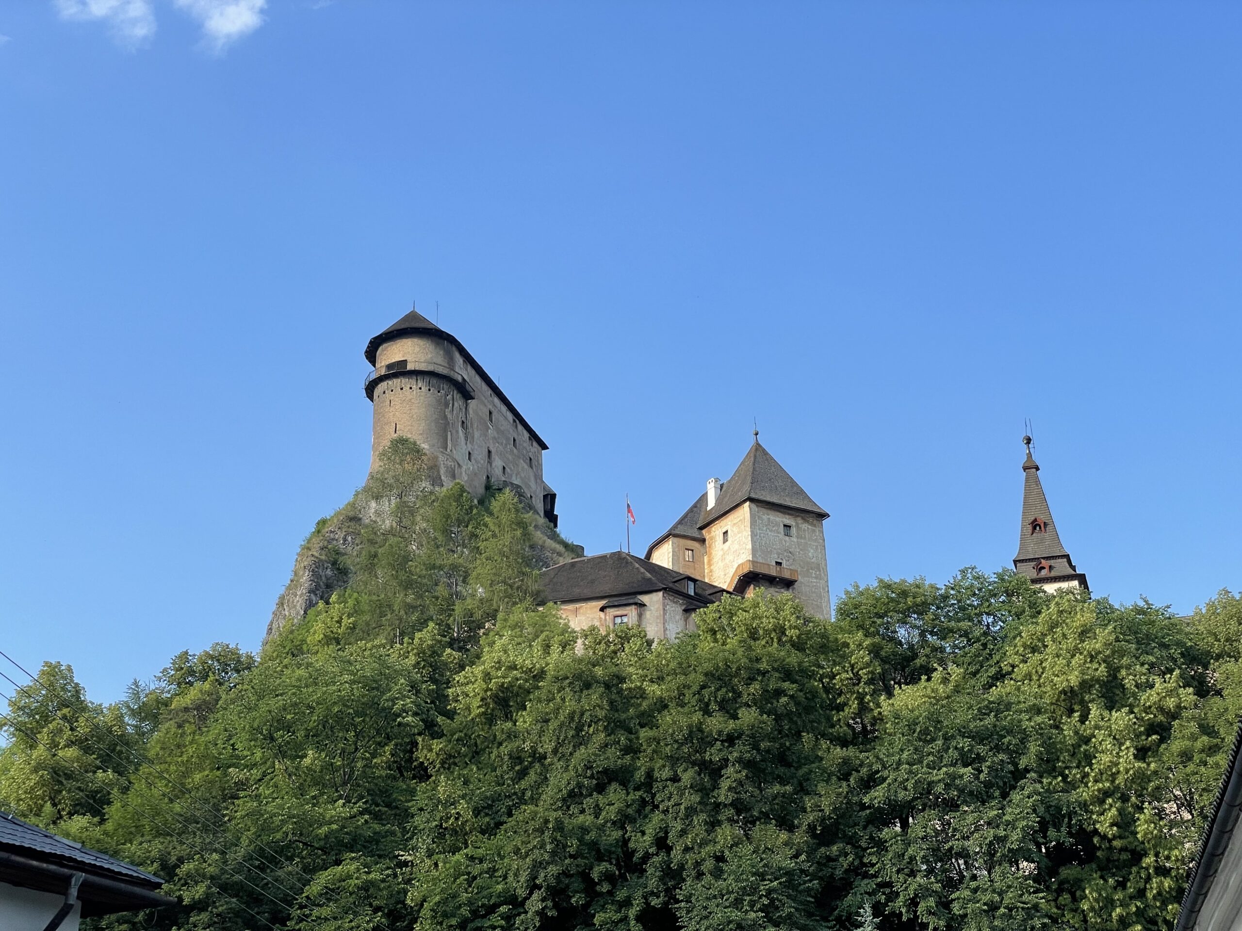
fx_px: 1866
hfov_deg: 36.8
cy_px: 466
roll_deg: +1.1
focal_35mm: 52
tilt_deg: +25.5
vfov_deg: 28.0
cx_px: 621
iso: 25
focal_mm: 6
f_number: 2
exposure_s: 1/826
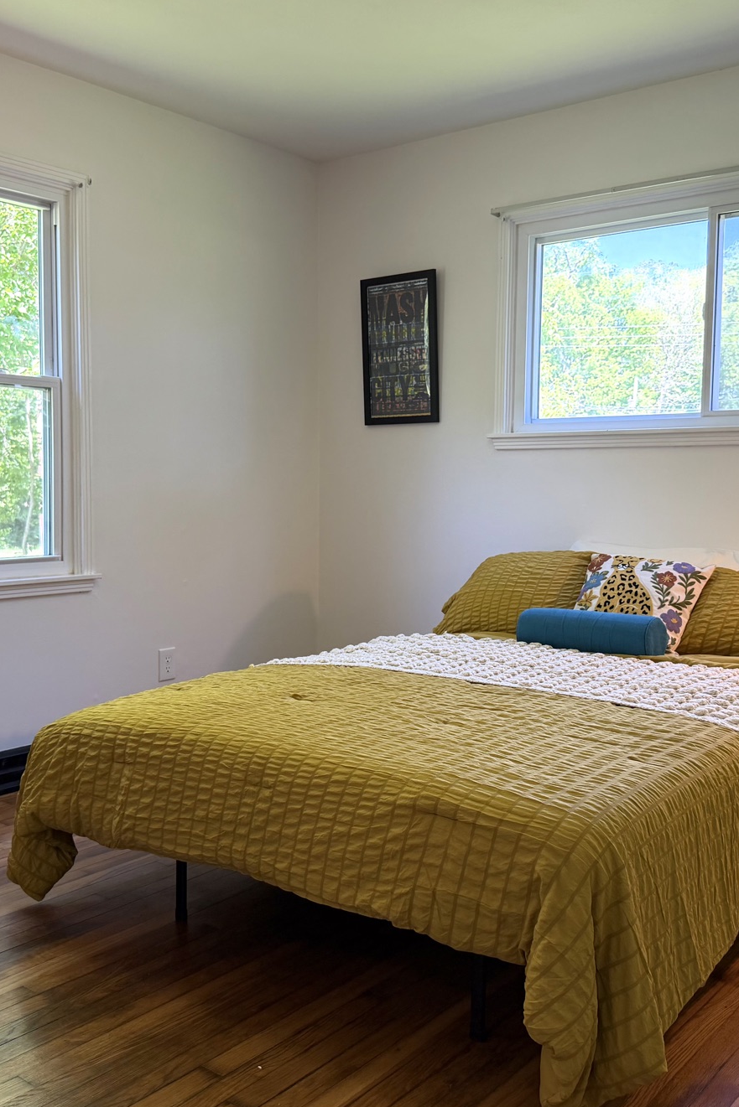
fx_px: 1047
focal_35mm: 34
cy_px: 551
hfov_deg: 38.9
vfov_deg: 55.8
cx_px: 377
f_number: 1.78
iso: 125
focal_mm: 6.76
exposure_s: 1/201
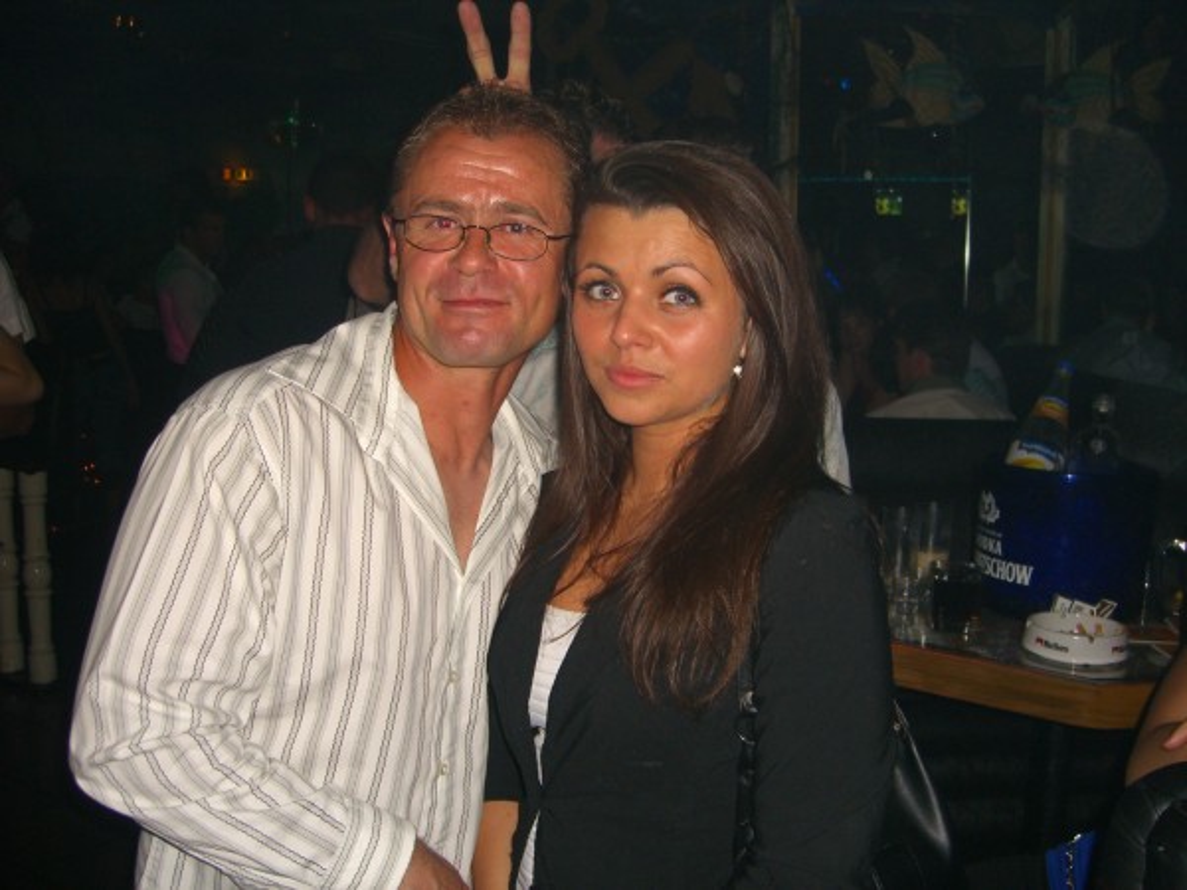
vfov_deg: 37.7
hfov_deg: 49.0
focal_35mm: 38
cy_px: 445
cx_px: 594
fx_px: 1303
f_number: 2.8
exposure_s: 1/60
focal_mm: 7.9
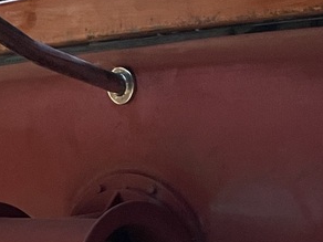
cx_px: 324
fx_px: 998
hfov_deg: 17.9
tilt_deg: +1.6
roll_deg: -4.2
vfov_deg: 13.3
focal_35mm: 107
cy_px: 323
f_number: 1.6
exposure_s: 1/33
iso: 500
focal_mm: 4.2
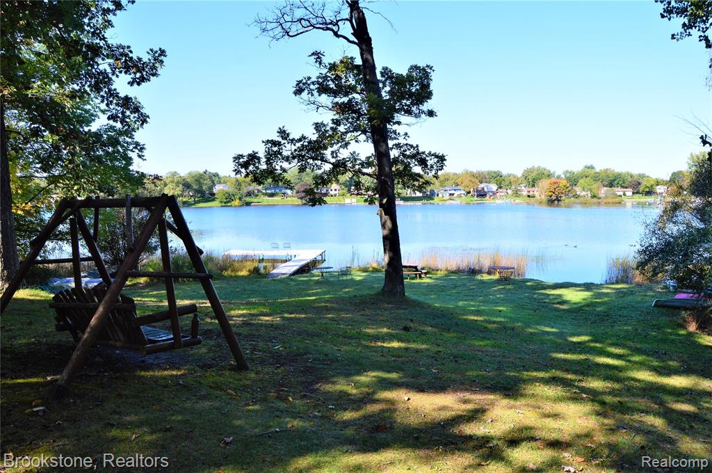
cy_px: 236
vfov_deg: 47.8
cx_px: 356
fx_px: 533
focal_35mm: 27
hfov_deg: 67.4
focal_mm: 18
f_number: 10
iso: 400
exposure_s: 1/250
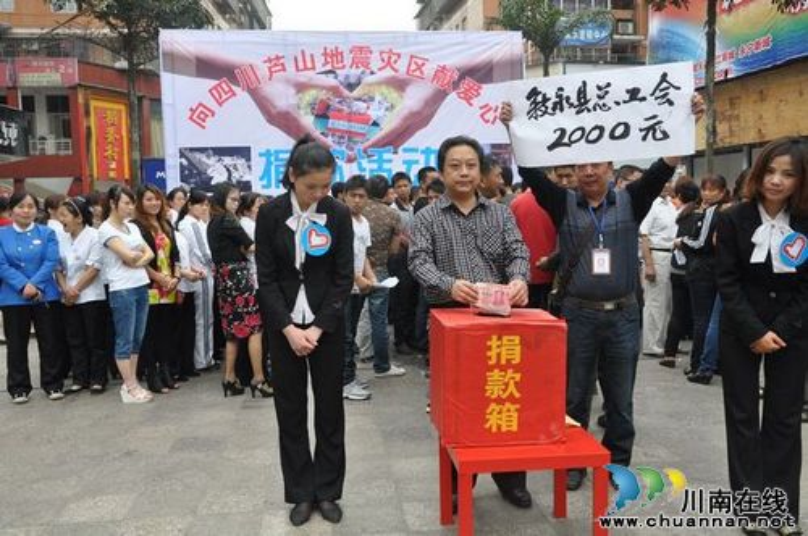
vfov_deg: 39.9
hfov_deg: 57.3
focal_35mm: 33
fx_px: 740
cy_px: 268
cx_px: 404
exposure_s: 1/160
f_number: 6.3
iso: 200
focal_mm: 22
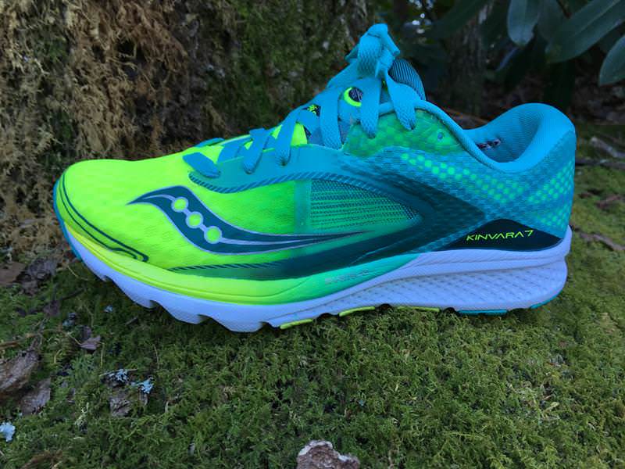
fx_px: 524
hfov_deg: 61.7
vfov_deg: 48.2
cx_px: 312
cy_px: 234
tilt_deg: -14.3
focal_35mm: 29
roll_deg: +8.6
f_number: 2.2
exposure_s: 1/60
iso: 32
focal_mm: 4.15
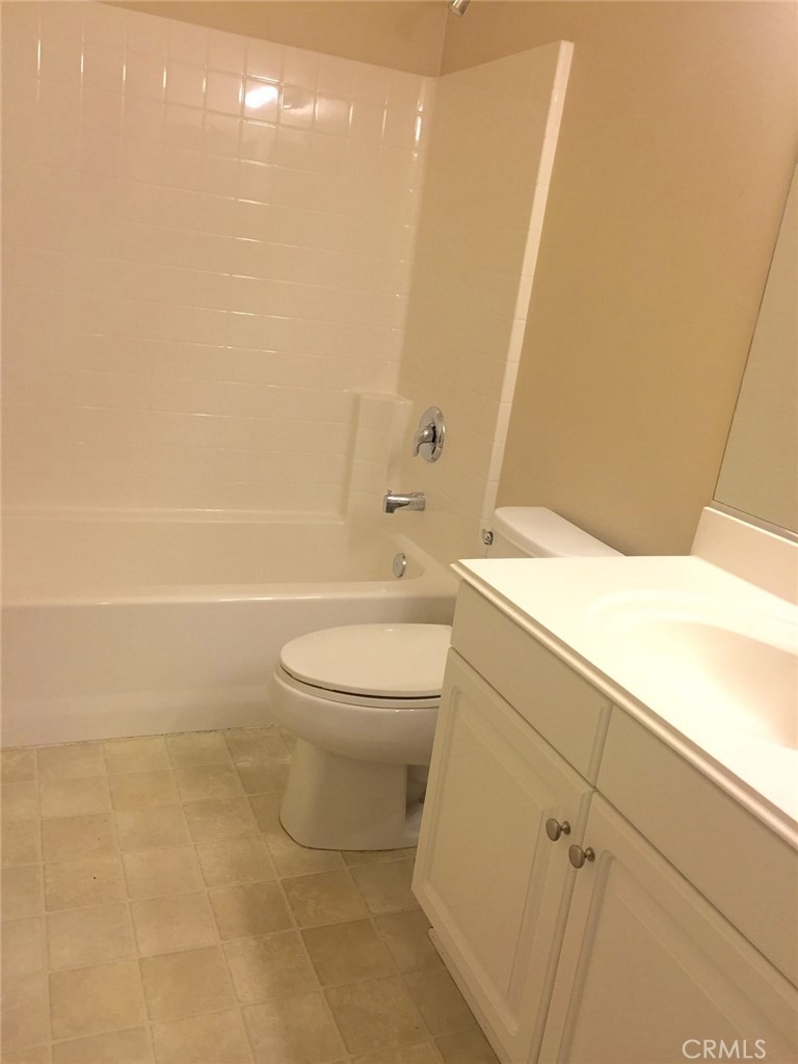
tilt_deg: -16.2
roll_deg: -7.4
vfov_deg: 61.7
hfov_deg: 48.2
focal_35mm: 29
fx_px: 891
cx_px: 399
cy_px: 532
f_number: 2.2
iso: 32
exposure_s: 1/40
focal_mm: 4.15
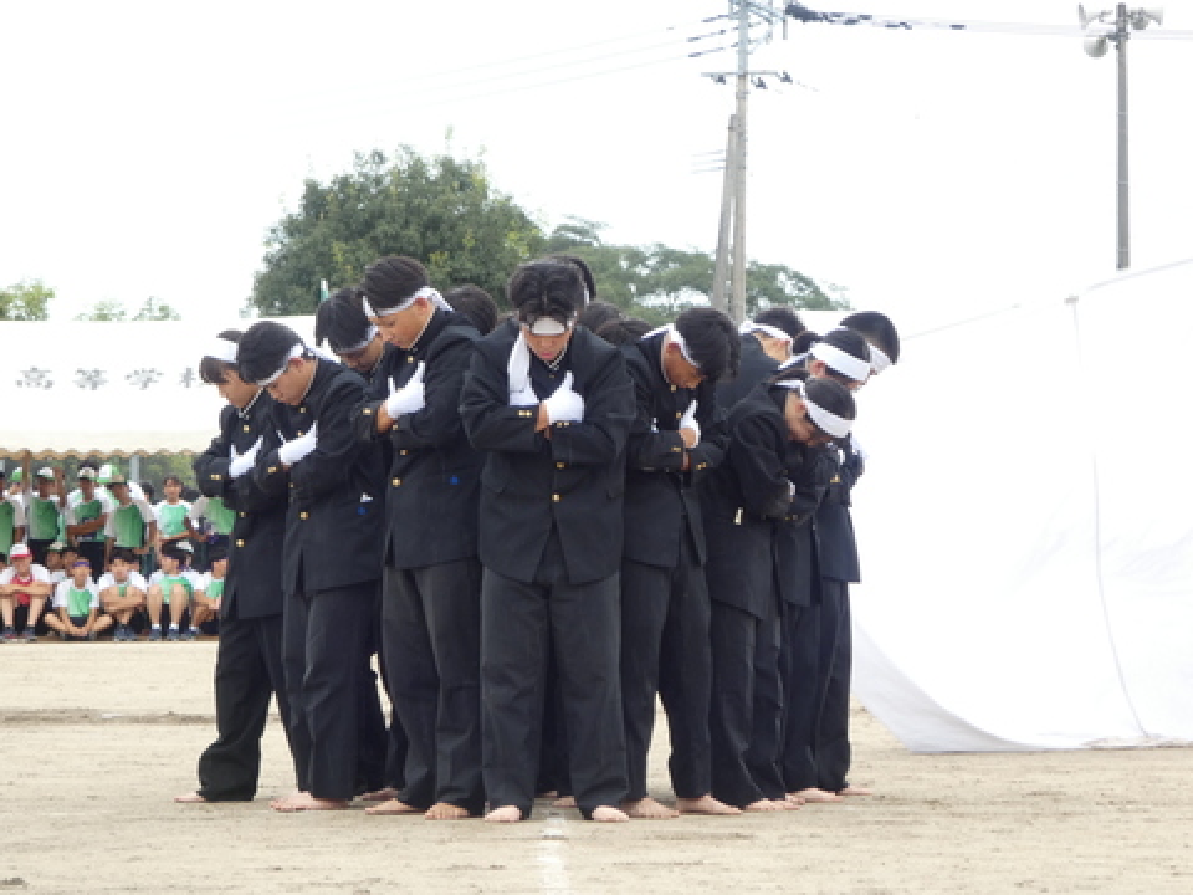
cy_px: 448
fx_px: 6514
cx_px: 596
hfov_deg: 10.5
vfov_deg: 7.9
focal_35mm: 189
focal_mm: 33.9
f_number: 5.5
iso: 100
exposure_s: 1/80
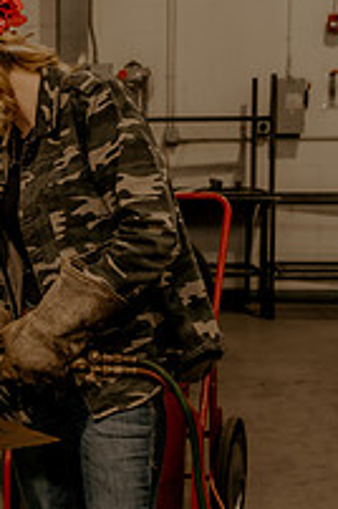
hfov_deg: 15.3
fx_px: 1229
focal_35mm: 87
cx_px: -24
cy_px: 348
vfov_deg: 23.3
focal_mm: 39
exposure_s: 1/125
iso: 1250
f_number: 5.6
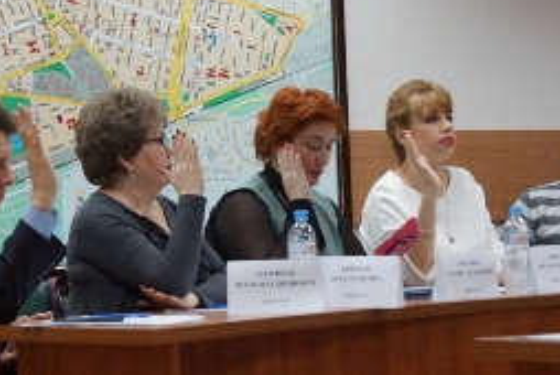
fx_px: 1851
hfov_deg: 17.2
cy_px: 100
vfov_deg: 11.5
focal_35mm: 119
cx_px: 192
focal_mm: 45
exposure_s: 1/125
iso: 2000
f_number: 6.3
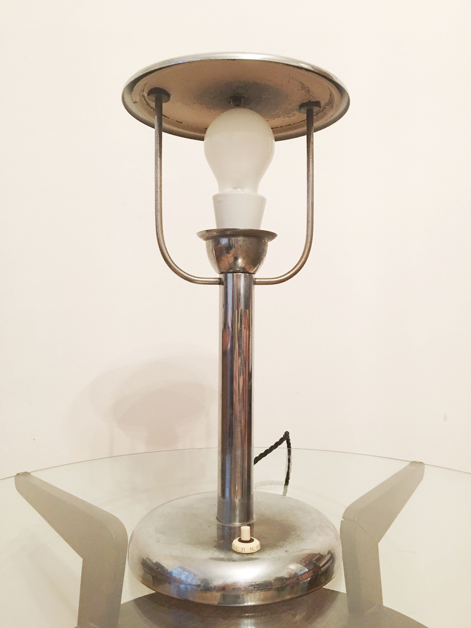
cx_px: 236
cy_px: 314
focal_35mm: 29
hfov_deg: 48.2
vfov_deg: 61.7
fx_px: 526
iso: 100
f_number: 2.2
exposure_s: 1/17
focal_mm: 4.15
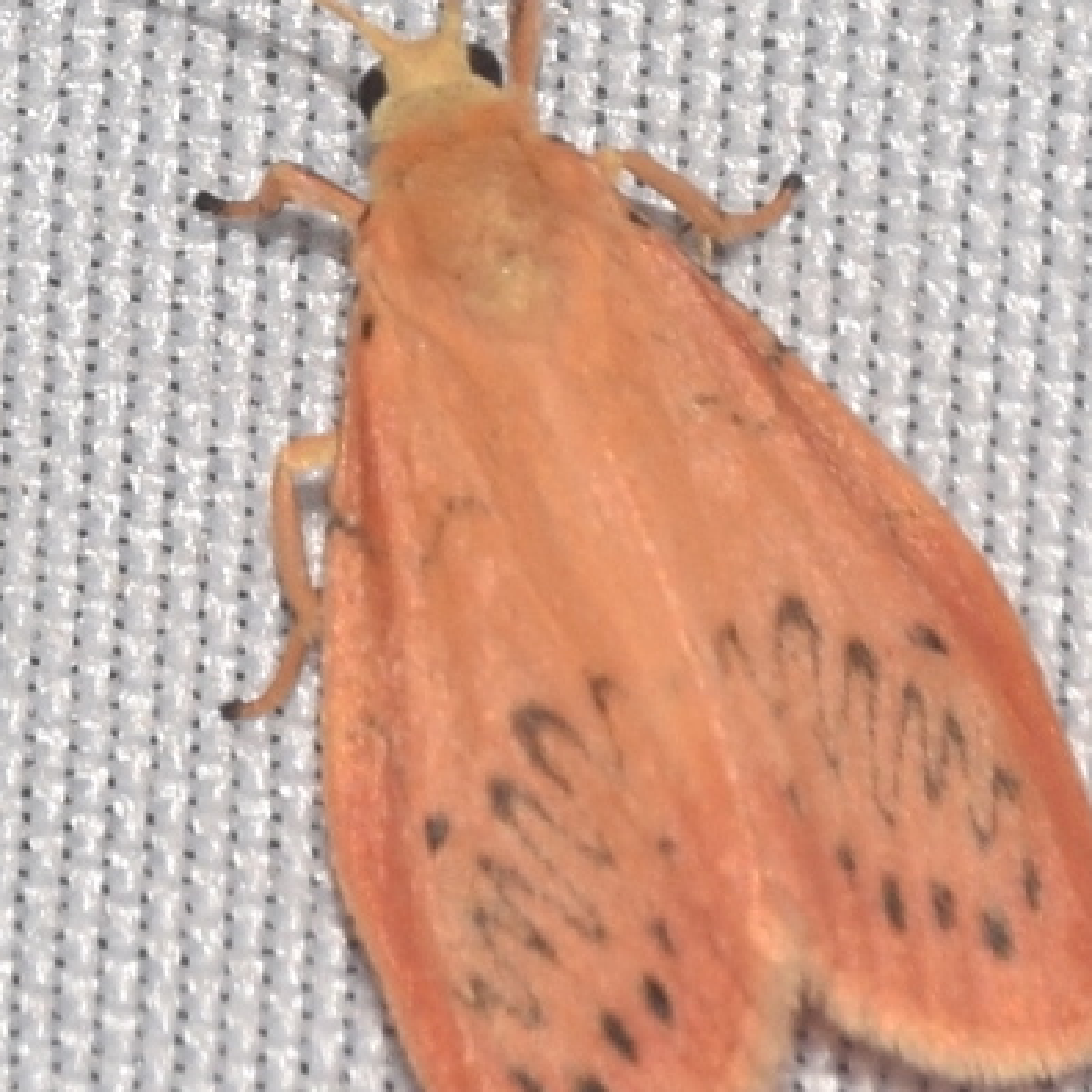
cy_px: 452
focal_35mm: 432
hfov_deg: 4.1
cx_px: 478
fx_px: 15418
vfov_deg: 4.1
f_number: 13
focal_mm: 140
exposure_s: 1/160
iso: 100
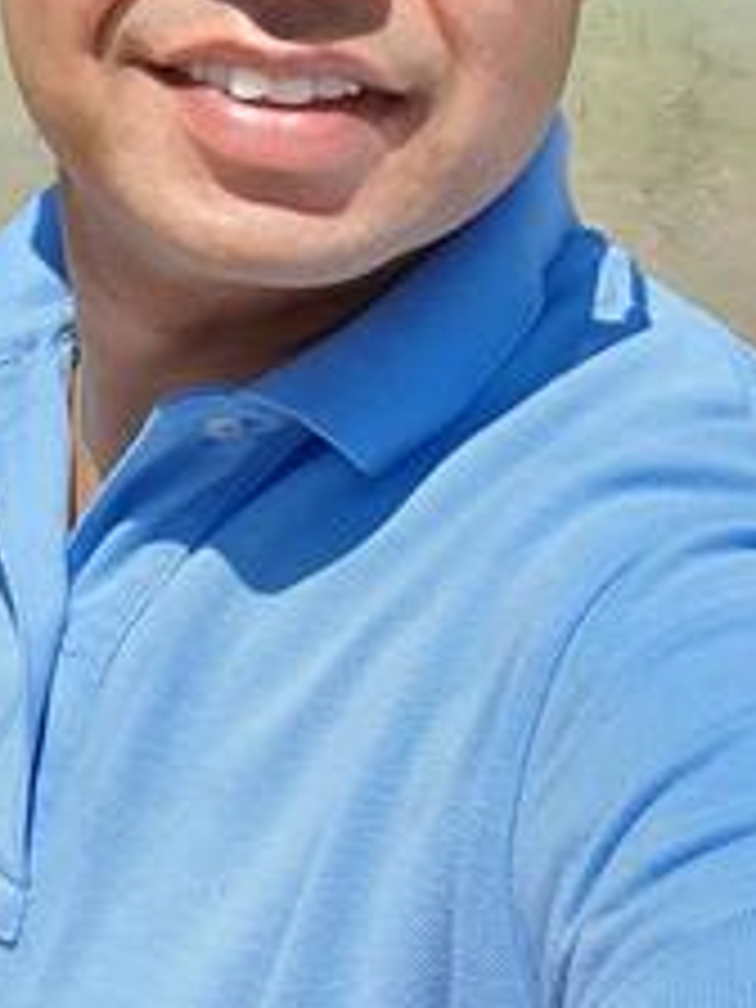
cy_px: -225
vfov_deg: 21.7
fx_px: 2417
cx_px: 230
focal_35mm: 83
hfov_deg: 17.7
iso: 50
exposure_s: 1/1648
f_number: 2.2
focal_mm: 3.25
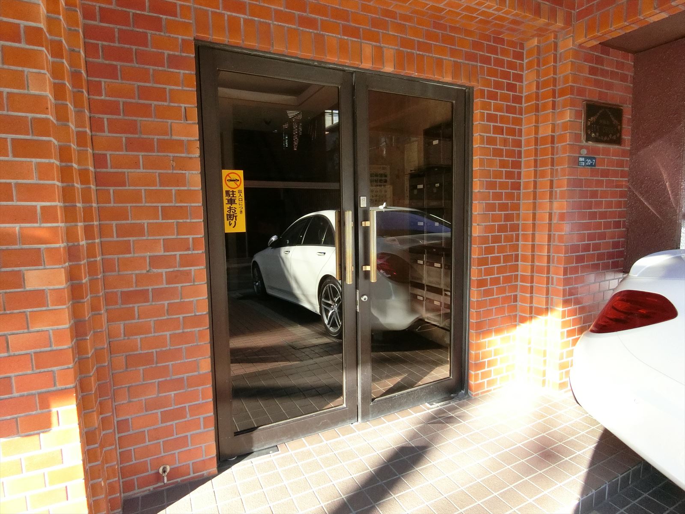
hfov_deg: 84.7
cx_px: 342
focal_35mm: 19
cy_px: 257
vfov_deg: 68.7
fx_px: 376
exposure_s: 1/1000
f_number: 2.7
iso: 640
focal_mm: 4.06
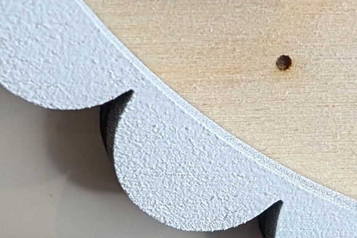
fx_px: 1745
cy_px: 237
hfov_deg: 11.7
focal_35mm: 176
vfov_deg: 7.8
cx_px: 227
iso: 35
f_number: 1.68
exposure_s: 1/37.9
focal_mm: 6.9
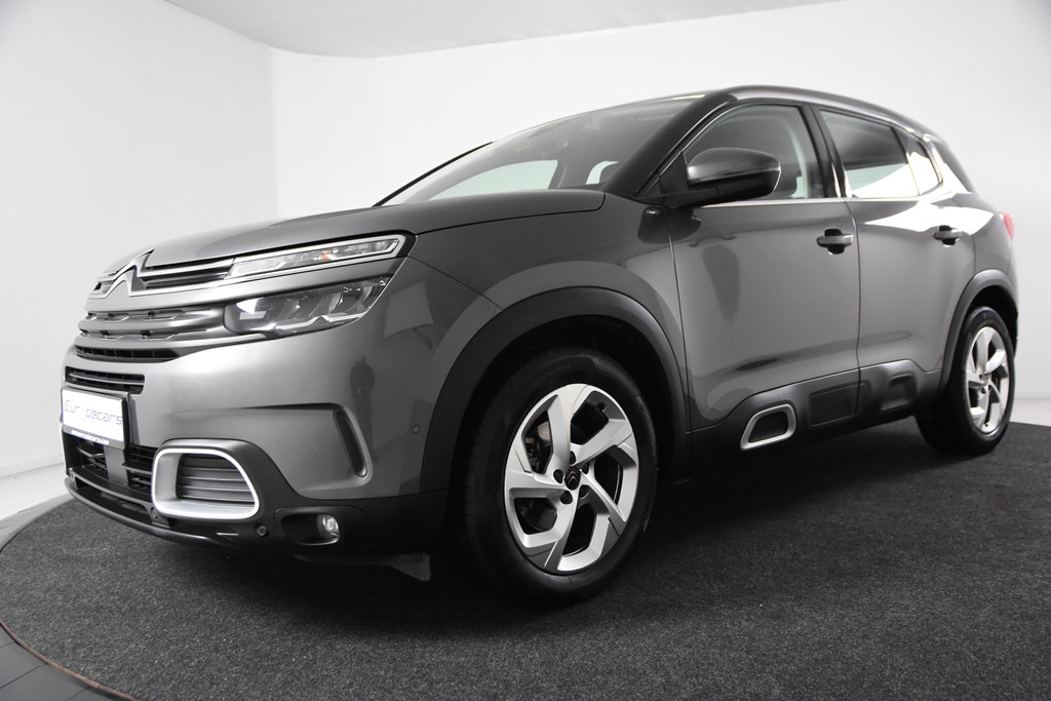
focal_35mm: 33
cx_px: 526
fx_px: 963
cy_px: 350
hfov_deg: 57.2
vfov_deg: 40.0
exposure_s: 1/60
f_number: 4
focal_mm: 22
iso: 1600
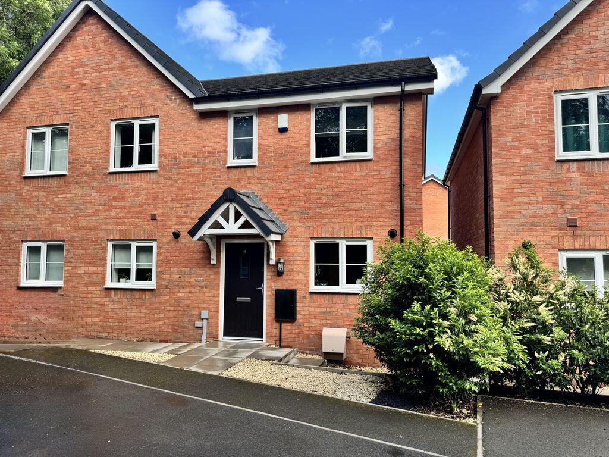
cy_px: 228
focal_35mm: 24
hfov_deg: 71.6
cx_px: 304
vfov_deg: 56.8
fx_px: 422
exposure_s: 1/715
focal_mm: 6.76
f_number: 1.78
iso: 80
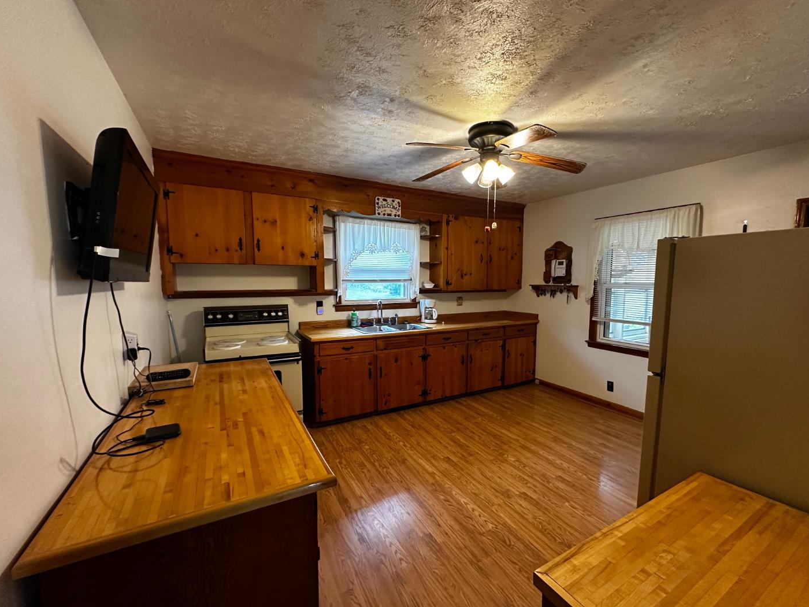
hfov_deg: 98.1
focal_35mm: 15
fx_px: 351
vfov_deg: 81.7
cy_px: 312
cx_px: 418
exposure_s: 1/60
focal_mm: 2.22
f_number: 2.2
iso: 400
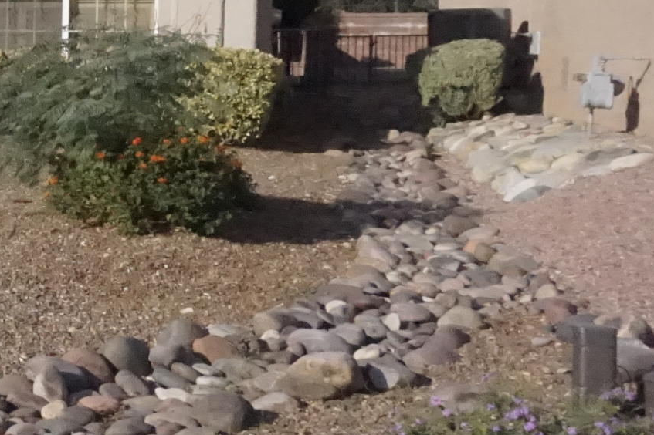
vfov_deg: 16.0
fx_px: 1543
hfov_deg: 19.4
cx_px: -439
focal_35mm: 85
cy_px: 110
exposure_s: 1/4000
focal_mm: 16
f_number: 18
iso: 8000
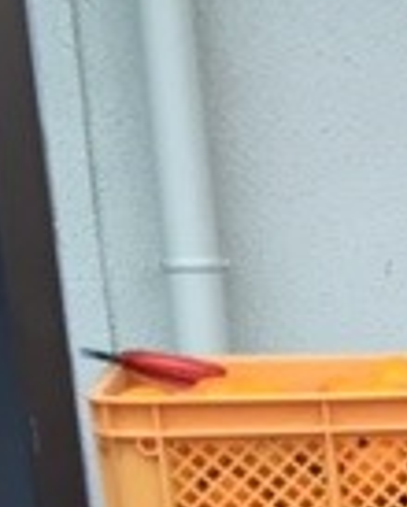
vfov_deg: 13.6
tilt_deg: -16.4
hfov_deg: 9.7
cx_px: 1110
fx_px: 1983
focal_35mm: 132
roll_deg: -0.8
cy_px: 792
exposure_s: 1/40
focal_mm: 4.15
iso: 32
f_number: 2.2
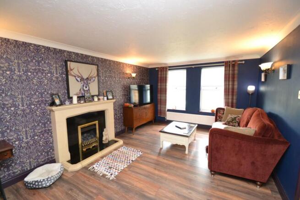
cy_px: 100
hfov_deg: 100.4
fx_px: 125
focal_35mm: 15
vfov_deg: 77.4
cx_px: 150
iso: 2000
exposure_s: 1/60
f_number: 3.5
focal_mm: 10
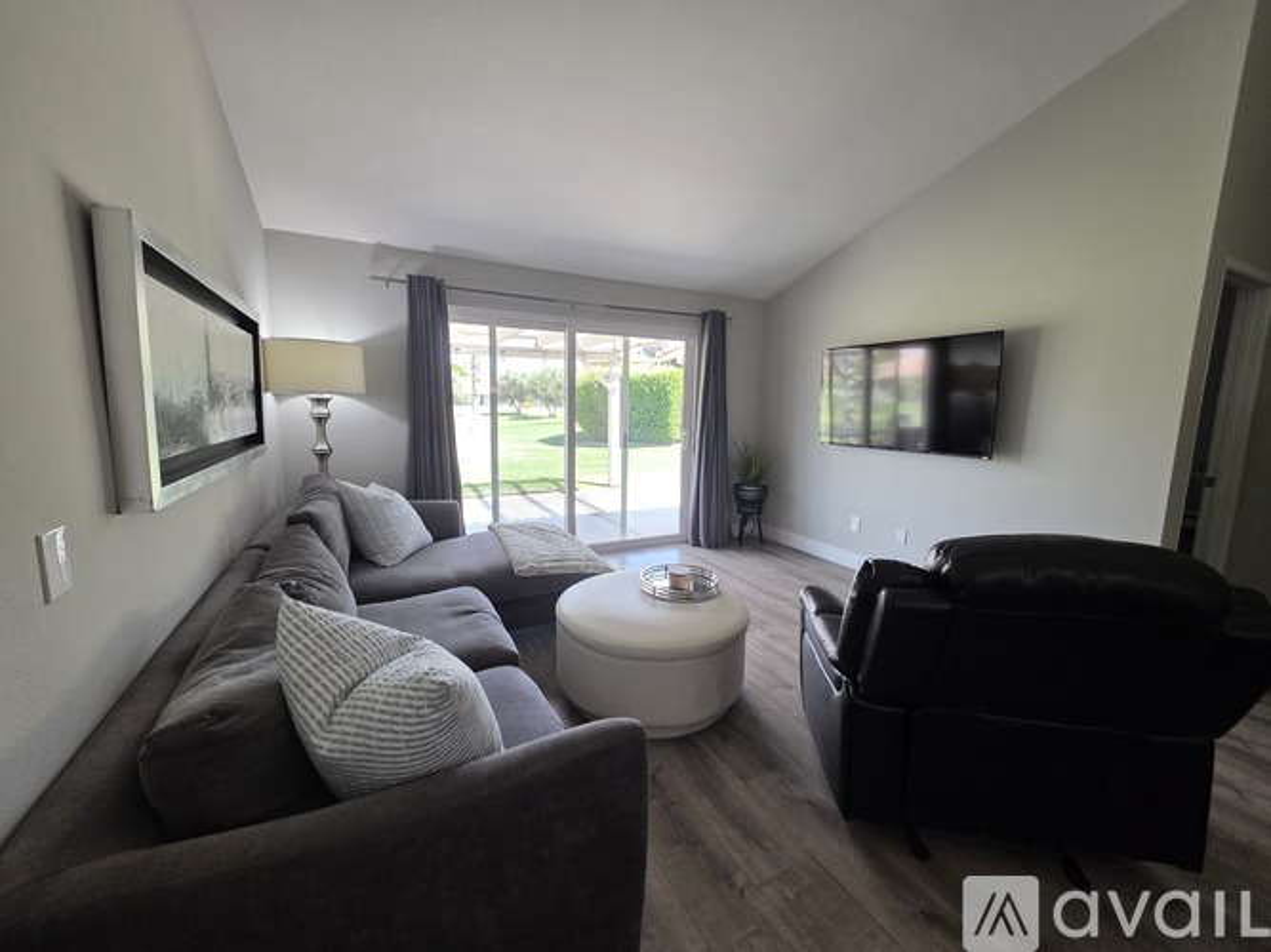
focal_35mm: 13
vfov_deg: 89.9
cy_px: 476
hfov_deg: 106.2
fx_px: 477
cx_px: 636
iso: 200
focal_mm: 2.2
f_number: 1.9
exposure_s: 1/120
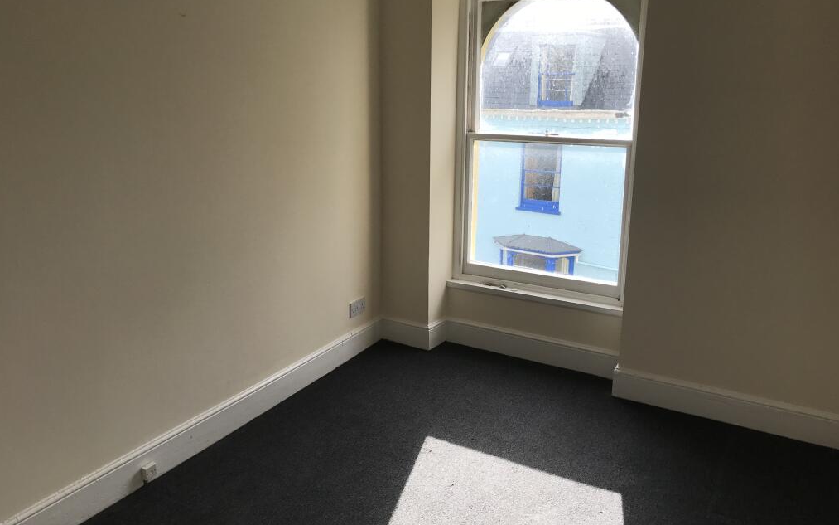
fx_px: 686
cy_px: 247
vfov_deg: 41.8
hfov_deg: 62.9
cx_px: 419
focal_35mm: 30
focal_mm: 3.99
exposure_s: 1/481
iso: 20
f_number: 1.8
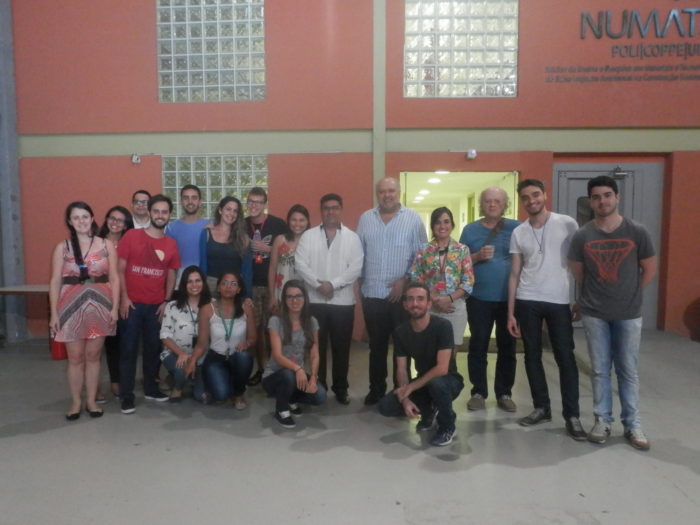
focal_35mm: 30
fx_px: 607
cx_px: 350
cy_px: 262
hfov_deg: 60.0
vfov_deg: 46.8
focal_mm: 5.3
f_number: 3.5
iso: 1250
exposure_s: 1/30
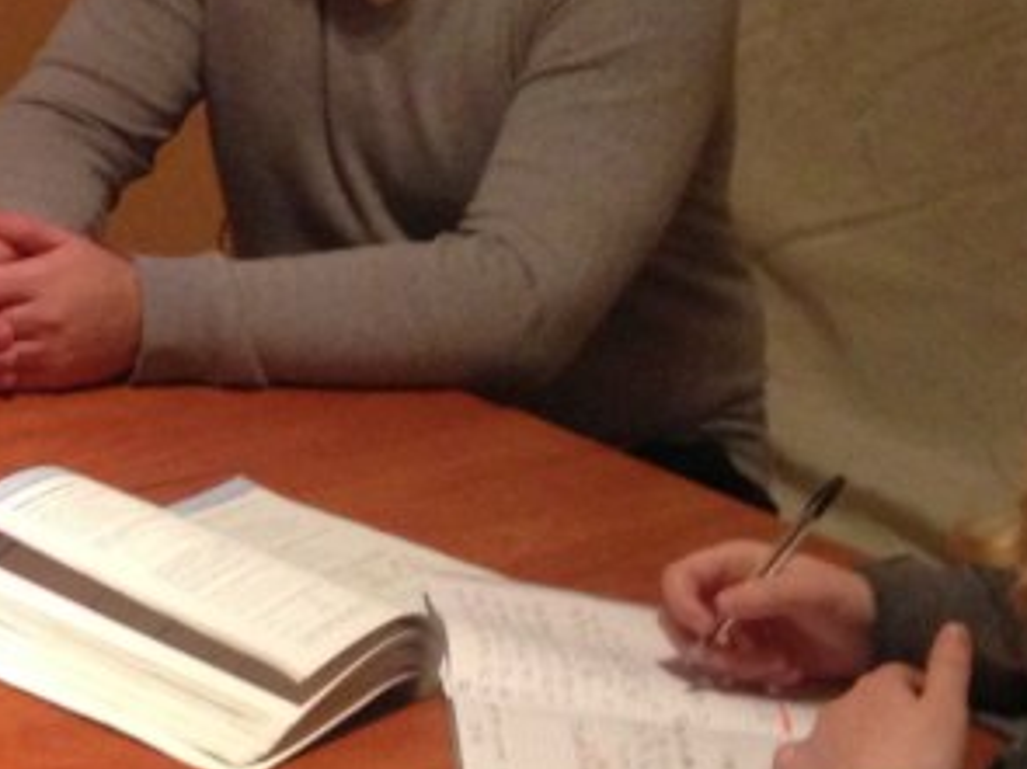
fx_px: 3322
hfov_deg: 16.7
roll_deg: -3.2
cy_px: 338
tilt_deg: -18.4
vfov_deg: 13.2
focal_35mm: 112
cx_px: -247
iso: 400
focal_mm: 4.12
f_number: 2.4
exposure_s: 1/17
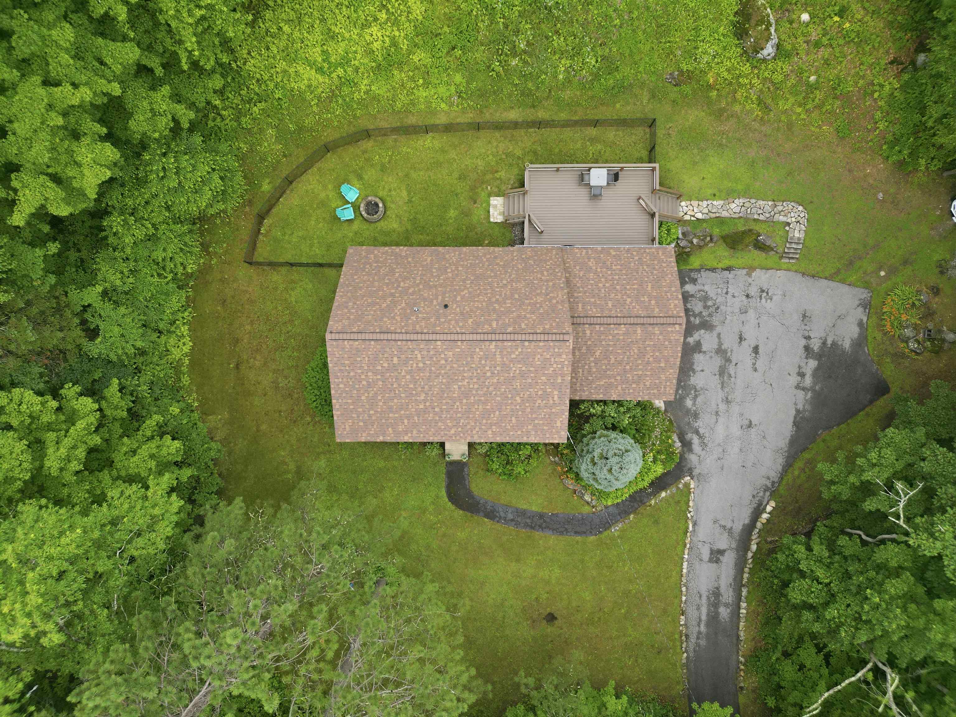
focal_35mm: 24
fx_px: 663
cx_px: 478
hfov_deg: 71.6
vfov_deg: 56.8
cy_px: 358
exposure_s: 1/725
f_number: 1.7
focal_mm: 6.7
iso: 100
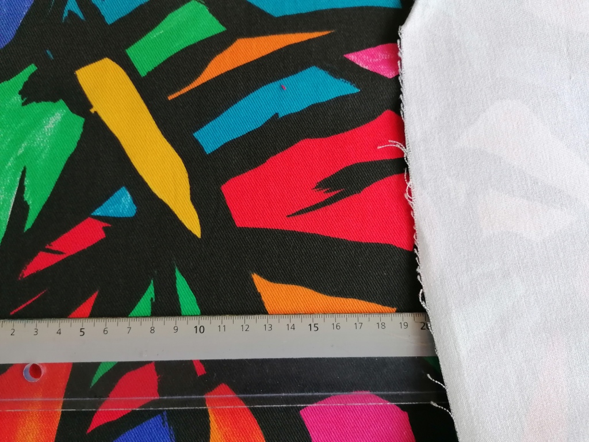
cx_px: 294
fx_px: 459
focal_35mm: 27
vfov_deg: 51.4
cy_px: 221
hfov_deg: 65.3
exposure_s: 1/900
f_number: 1.8
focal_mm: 4.75
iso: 160
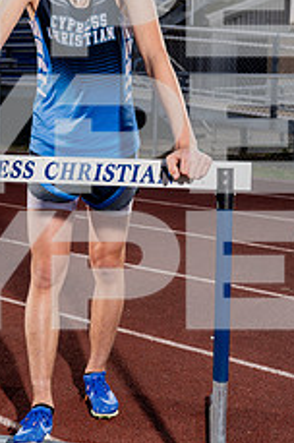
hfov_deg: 21.1
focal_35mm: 63
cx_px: 33
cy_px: 135
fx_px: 774
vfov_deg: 31.6
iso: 100
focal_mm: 32
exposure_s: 1/250
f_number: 4
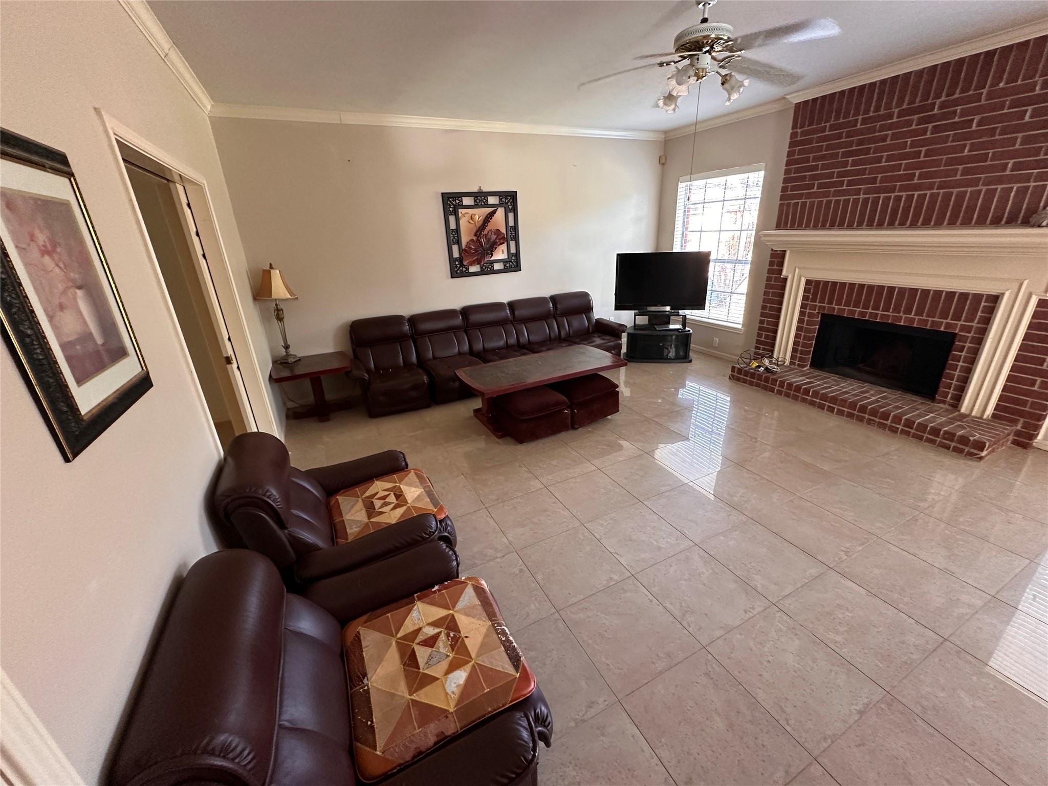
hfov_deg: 102.1
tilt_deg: -21.9
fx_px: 424
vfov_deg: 85.7
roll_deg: +2.1
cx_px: 524
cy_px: 393
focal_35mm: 14
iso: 400
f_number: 2.2
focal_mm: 2.22
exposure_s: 1/60
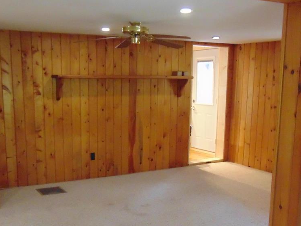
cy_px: 155
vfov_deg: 33.2
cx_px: 141
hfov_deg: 43.8
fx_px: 374
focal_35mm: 43
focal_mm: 4.5
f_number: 3
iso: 640
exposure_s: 1/40
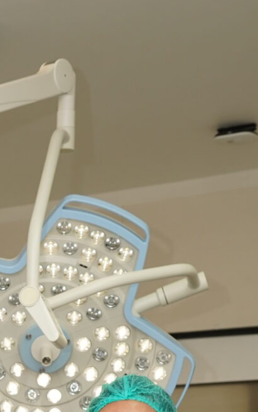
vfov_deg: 13.8
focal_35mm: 140
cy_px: 664
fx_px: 1574
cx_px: -200
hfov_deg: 9.0
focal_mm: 35
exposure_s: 1/200
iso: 320
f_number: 4
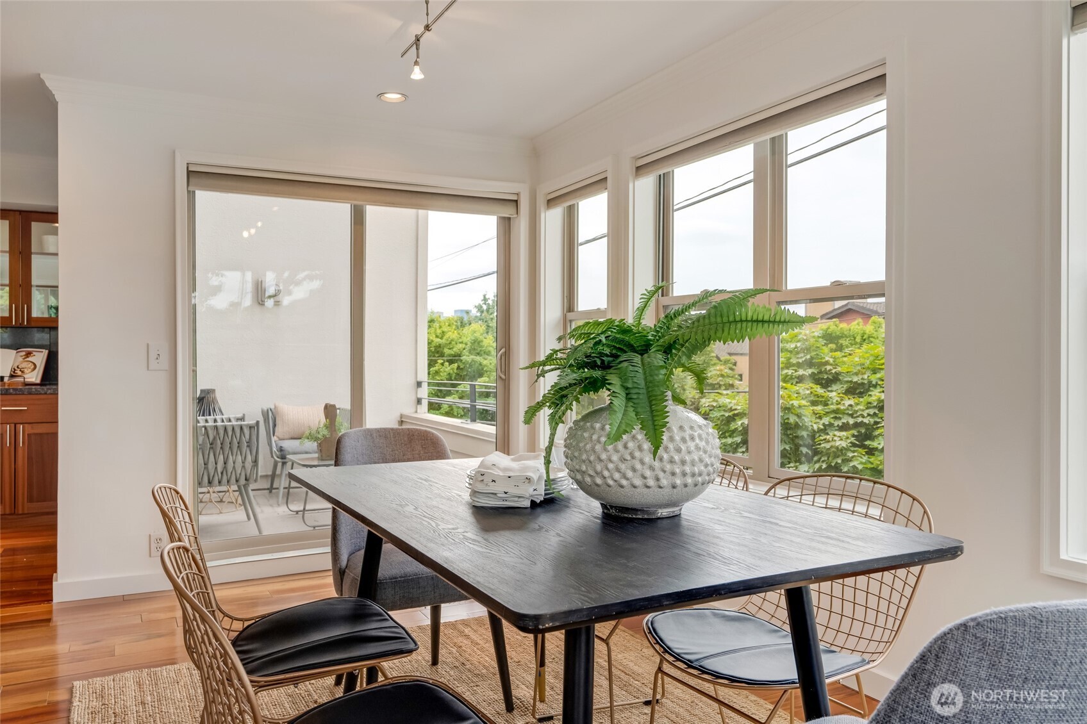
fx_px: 800
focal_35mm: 26
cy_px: 362
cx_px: 544
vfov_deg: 48.7
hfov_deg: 68.4
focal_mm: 26.5
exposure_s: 1/2000
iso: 400
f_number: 9
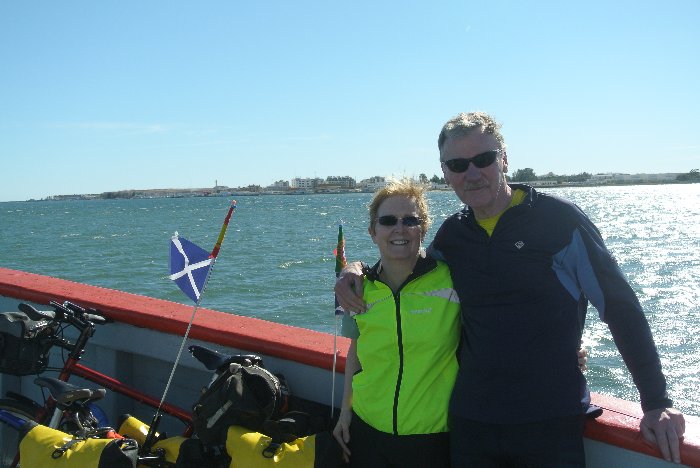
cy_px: 234
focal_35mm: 42
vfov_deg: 32.0
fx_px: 818
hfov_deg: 46.3
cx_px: 350
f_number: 5
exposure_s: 1/800
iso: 100
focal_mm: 15.7
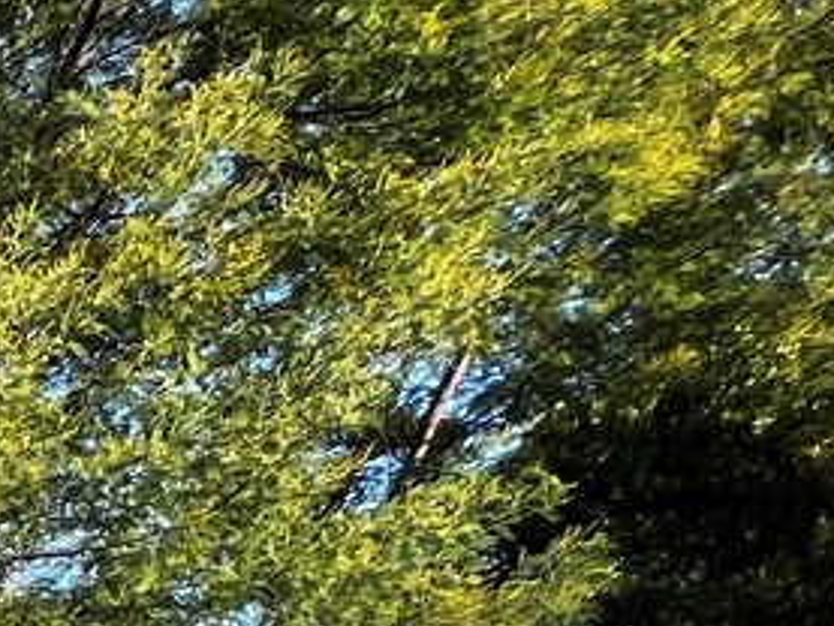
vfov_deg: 13.3
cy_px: 1589
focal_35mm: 75
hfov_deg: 13.2
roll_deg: -0.5
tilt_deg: -13.2
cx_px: -1415
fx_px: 1808
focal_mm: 1.57
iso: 32
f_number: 1.8
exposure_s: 1/155
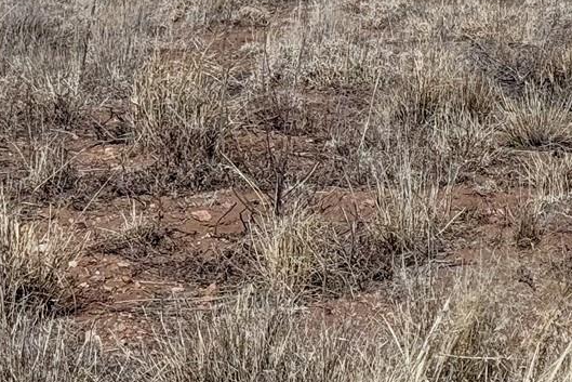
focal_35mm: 151
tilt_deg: -2.4
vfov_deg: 8.8
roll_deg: -1.2
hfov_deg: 12.9
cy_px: -243
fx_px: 2400
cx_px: 843
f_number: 1.78
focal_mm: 6.76
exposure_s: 1/12500
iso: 64
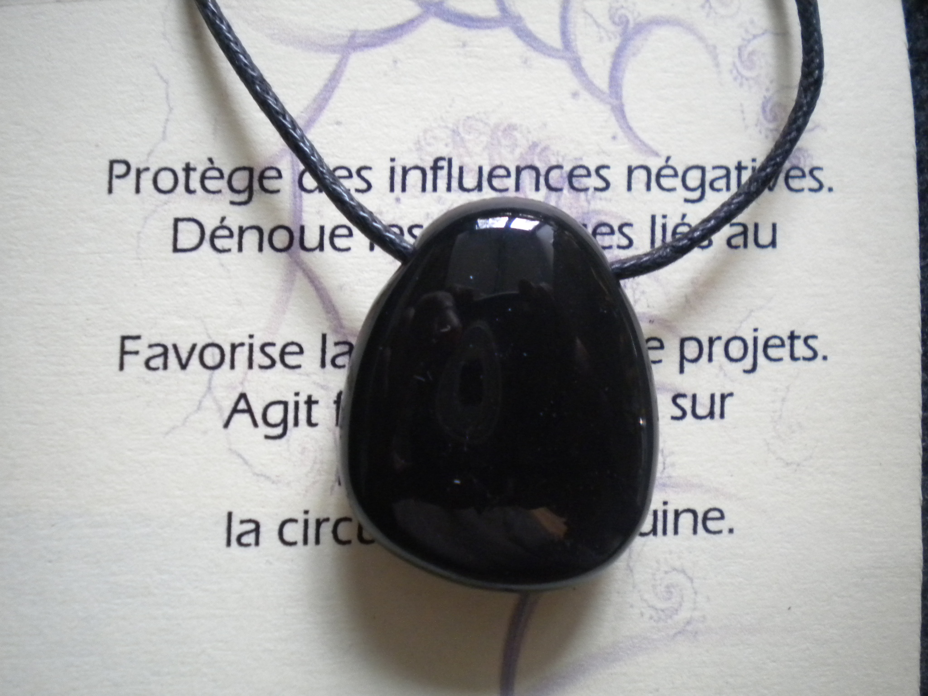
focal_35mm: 41
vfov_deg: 35.1
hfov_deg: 45.8
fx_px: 1099
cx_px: 464
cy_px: 348
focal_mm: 7.4
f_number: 3.5
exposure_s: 1/42.7
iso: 400
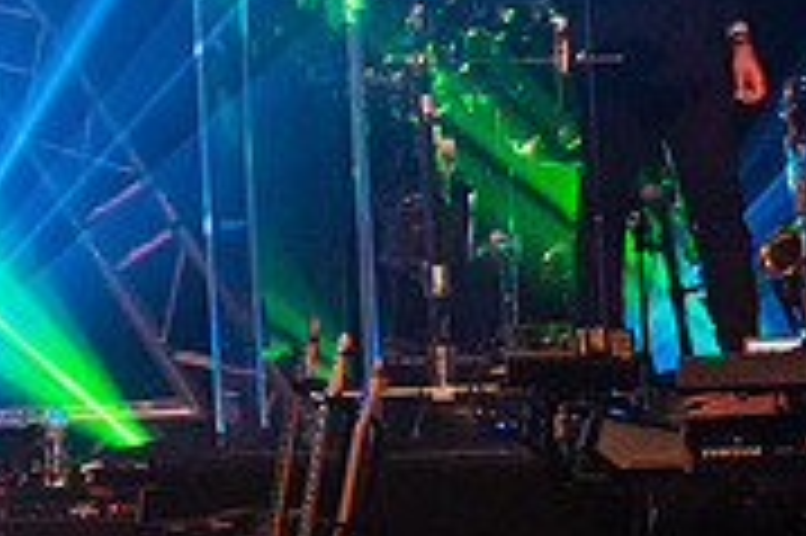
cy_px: -273
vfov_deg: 2.1
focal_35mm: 649
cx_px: 185
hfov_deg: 3.2
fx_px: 14517
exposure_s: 1/250
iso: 8000
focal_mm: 200
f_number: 5.6
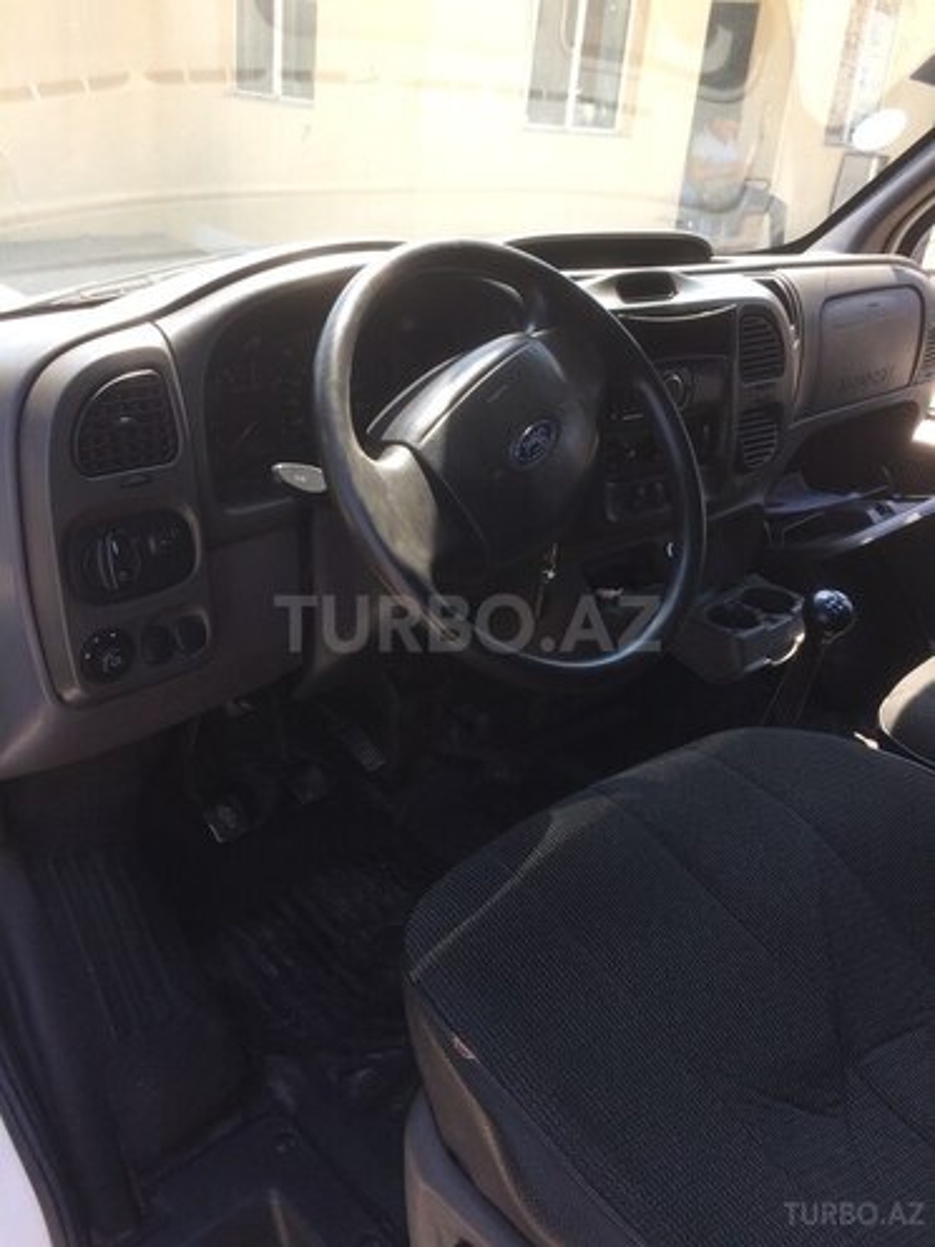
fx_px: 1044
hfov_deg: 48.2
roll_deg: -5.8
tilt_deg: -27.7
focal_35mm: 29
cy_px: 624
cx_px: 468
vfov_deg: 61.7
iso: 32
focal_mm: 4.15
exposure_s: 1/255
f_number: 2.2
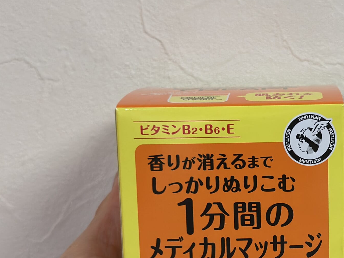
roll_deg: +1.5
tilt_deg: -9.2
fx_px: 914
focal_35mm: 92
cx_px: 299
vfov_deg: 16.0
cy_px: 190
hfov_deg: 20.9
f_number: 1.78
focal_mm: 6.86
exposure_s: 1/60
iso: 160
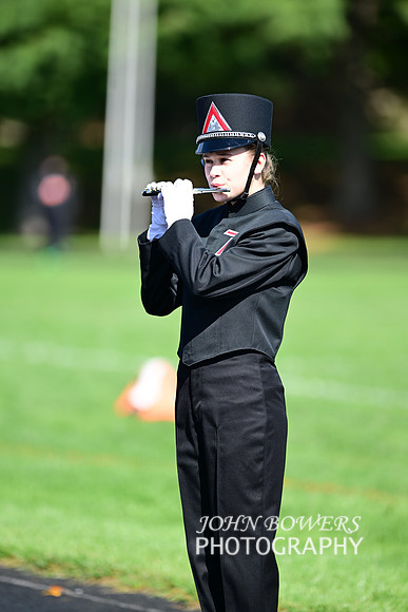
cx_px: 204
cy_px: 306
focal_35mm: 300
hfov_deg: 4.6
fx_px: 5097
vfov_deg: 6.9
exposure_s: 1/1600
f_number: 2.8
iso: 200
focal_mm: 300
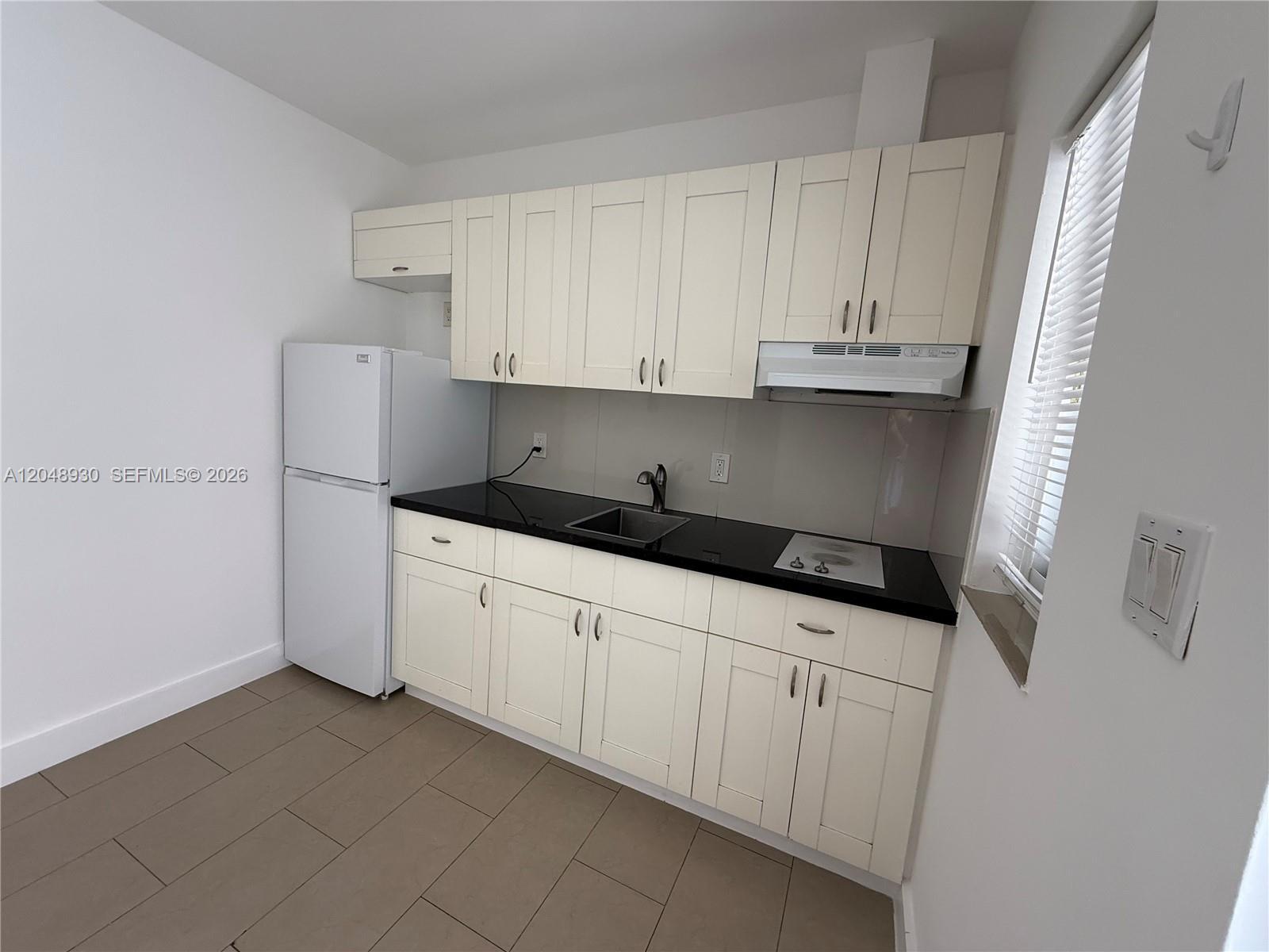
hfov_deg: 102.1
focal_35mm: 14
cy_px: 476
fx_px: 513
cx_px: 634
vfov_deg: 85.7
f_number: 2.2
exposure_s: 1/99
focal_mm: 2.22
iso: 160
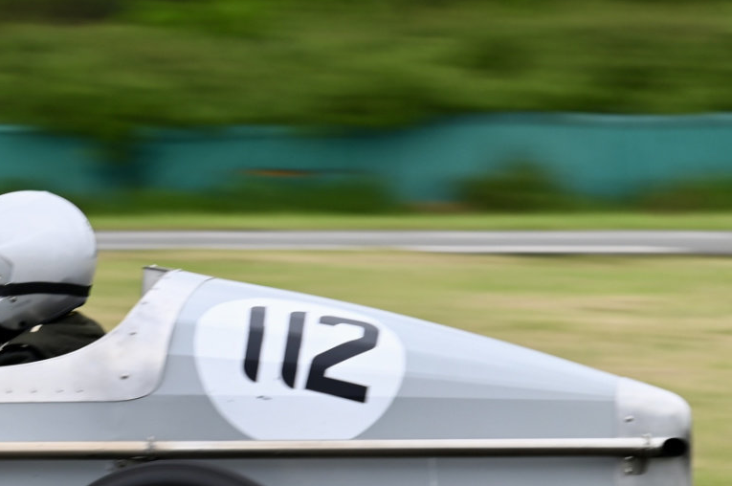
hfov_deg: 7.0
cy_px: 480
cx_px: -118
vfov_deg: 4.7
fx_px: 5950
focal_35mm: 293
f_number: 8
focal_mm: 112
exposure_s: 1/160
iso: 100
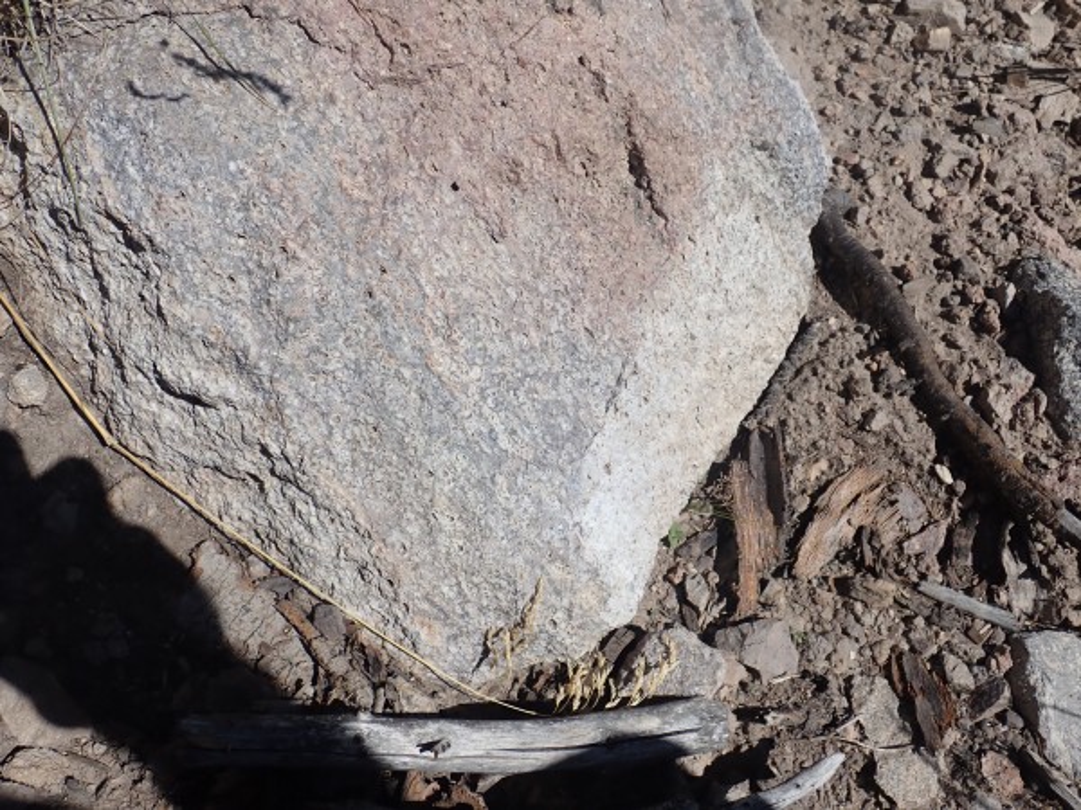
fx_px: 937
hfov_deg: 60.0
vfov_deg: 46.8
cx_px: 540
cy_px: 405
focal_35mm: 30
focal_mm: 5.5
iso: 100
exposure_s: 1/250
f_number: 9
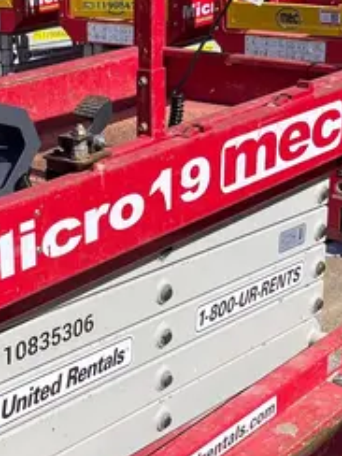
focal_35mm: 78
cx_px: 36
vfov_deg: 25.0
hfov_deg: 18.6
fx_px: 1028
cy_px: 212
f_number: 1.6
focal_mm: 5.1
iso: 50
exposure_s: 1/3876
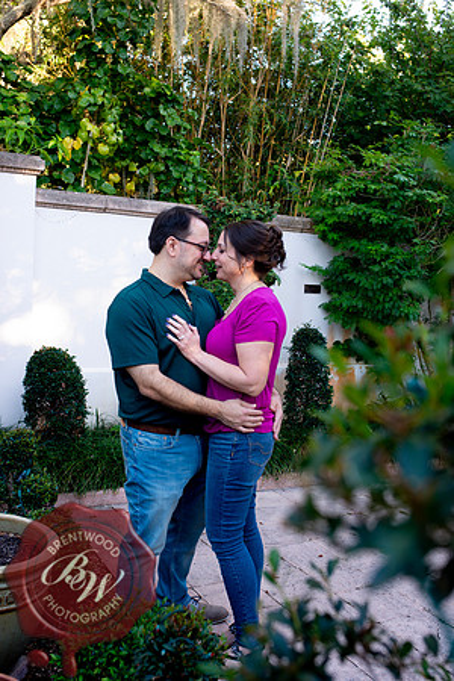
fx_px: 662
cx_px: 227
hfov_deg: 37.9
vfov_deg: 54.4
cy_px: 340
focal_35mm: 35
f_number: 4.5
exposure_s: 1/40
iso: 125
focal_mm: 35
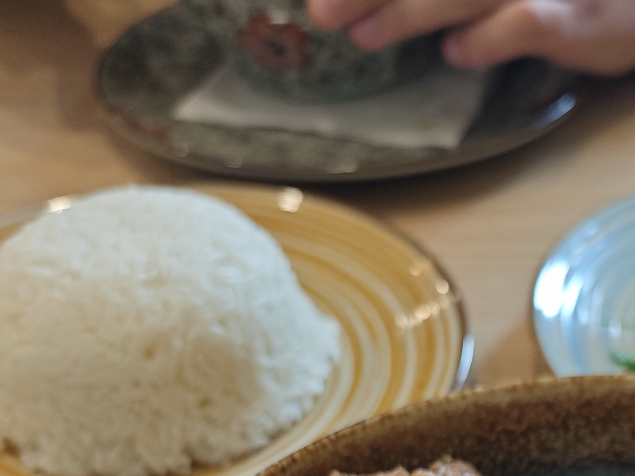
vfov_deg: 20.2
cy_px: 636
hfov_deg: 28.5
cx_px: 540
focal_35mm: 66
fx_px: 1211
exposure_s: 1/100
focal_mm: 8.72
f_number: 2
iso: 200
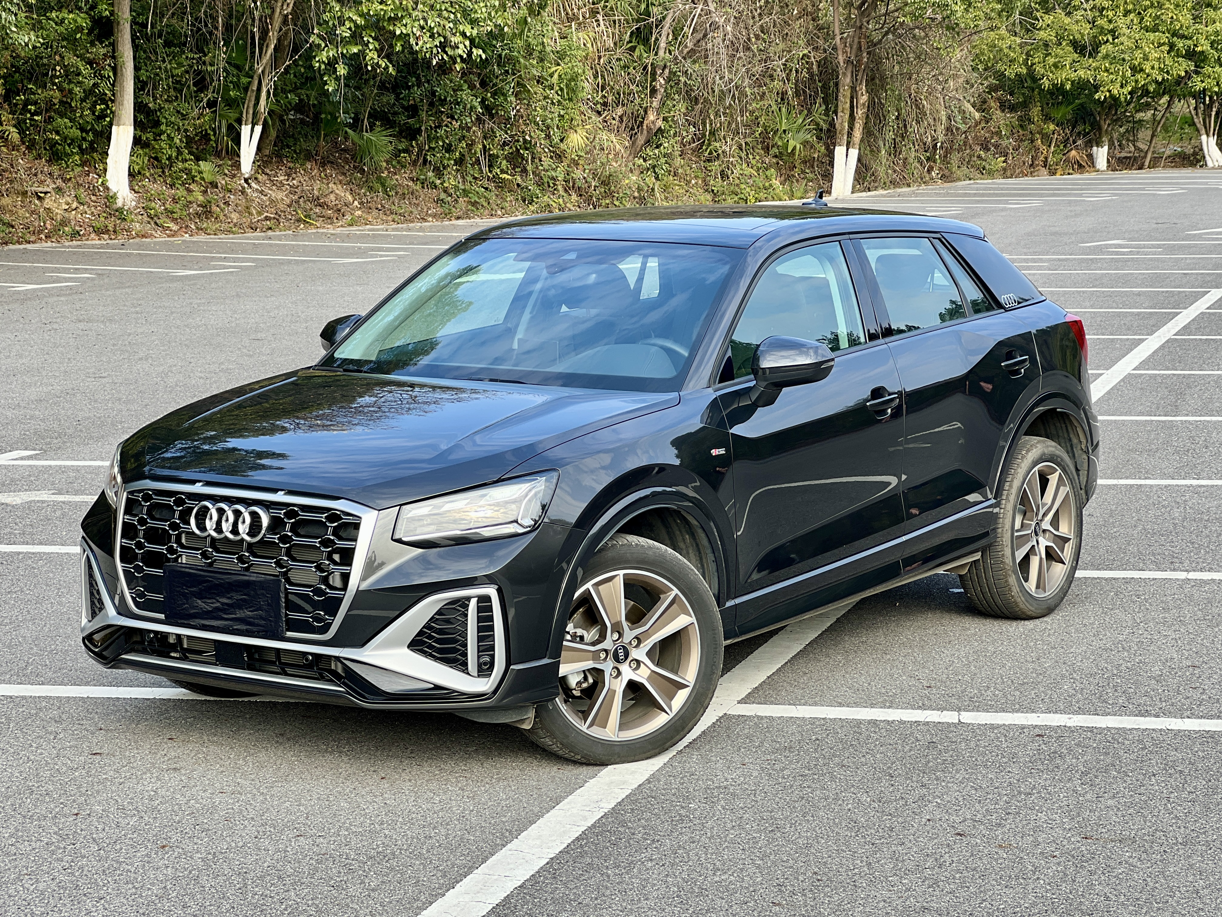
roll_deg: +1.5
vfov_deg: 19.1
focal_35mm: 77
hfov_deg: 25.3
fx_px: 2718
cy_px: 458
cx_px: 611
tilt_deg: -7.1
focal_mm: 9
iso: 25
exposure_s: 1/121
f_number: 2.8
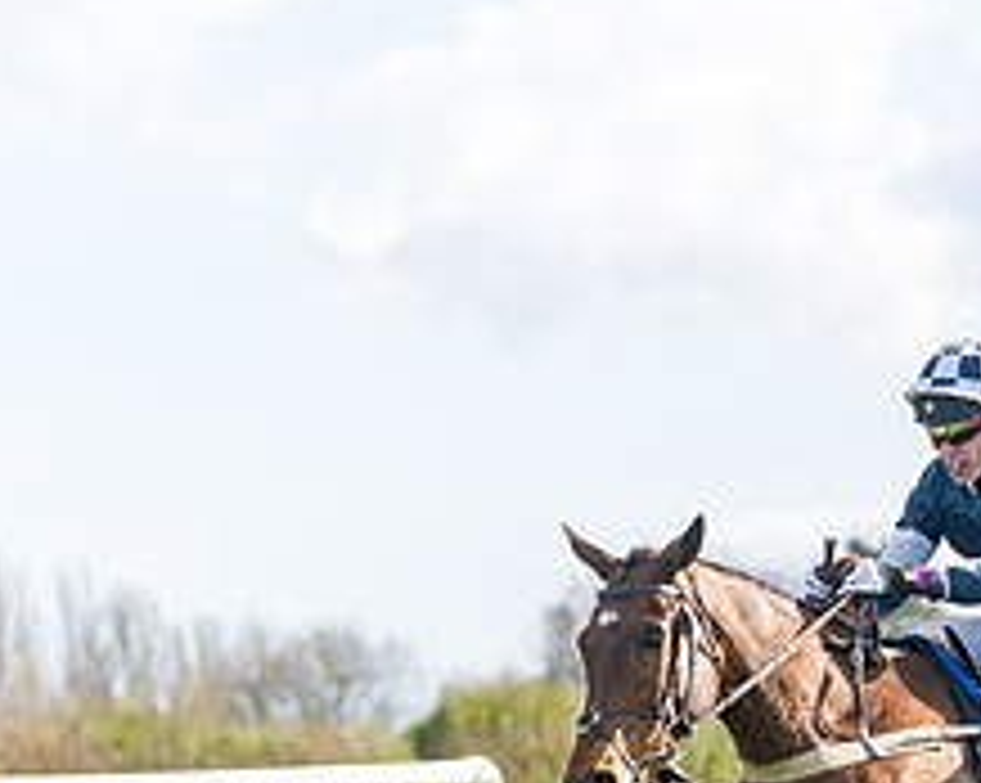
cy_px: 850
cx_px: 1100
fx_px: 8876
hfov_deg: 6.3
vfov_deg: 5.0
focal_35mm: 306
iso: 400
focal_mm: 94
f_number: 4
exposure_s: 1/1600
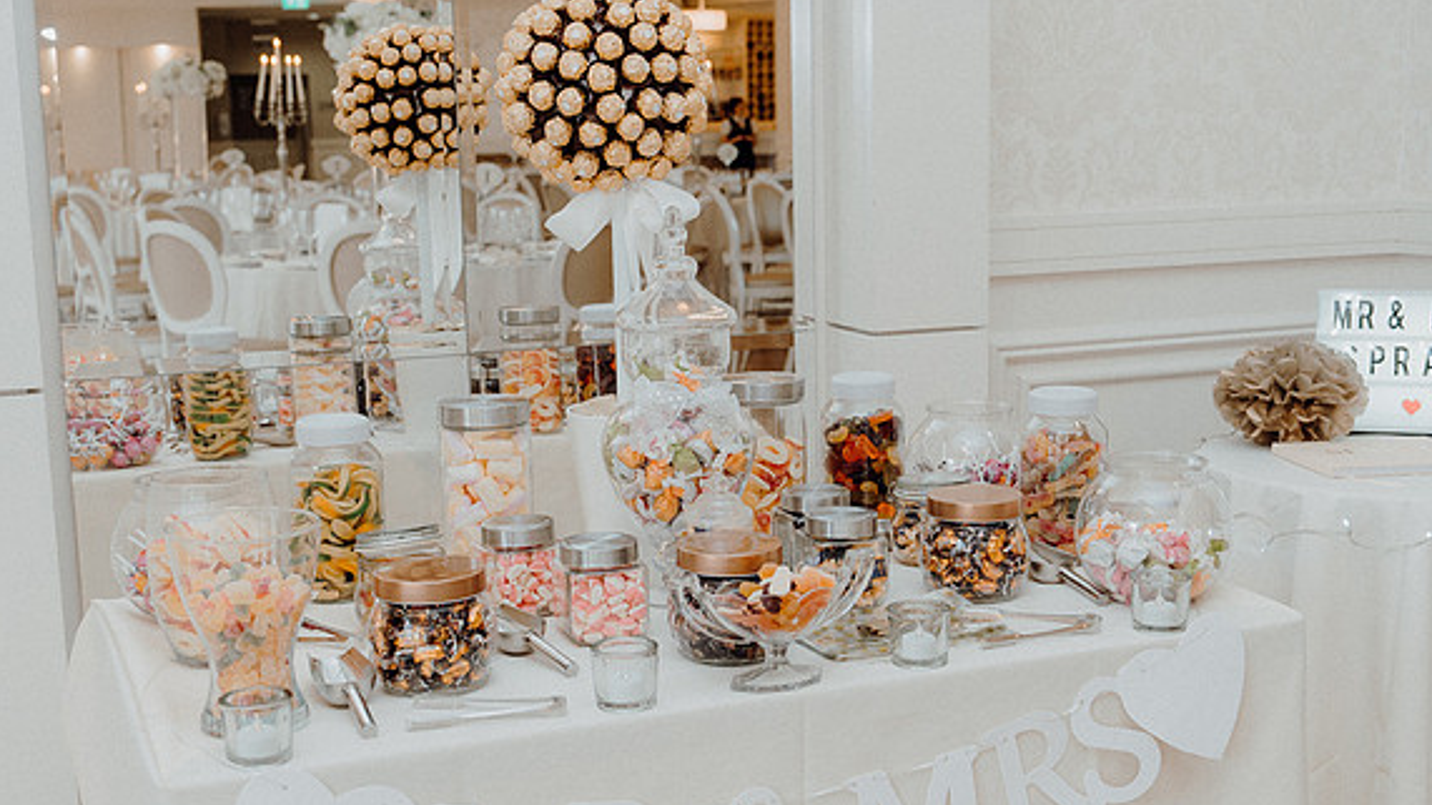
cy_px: 435
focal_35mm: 49
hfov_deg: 42.1
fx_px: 1860
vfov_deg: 24.4
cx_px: 717
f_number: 3.5
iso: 1000
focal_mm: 31
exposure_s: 1/160
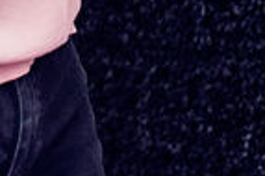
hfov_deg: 4.8
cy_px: 371
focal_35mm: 421
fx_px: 3095
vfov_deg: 3.2
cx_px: 482
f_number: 5
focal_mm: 60
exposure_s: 1/800
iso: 800
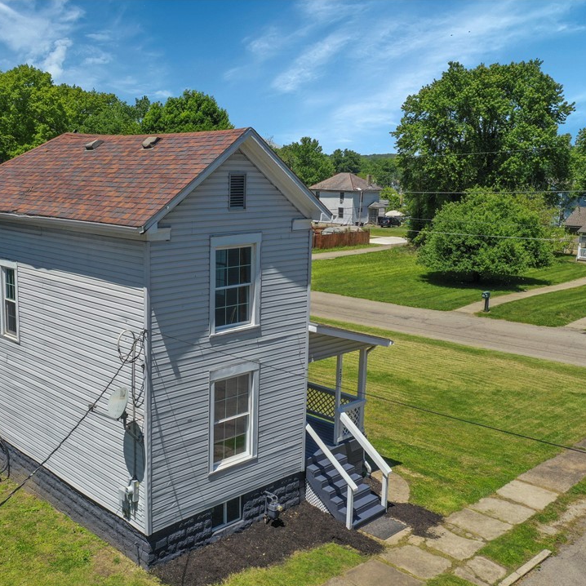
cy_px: 294
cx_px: 190
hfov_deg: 45.3
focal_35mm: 36
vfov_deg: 46.0
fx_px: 689
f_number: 5.6
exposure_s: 1/400
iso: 100
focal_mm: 10.26
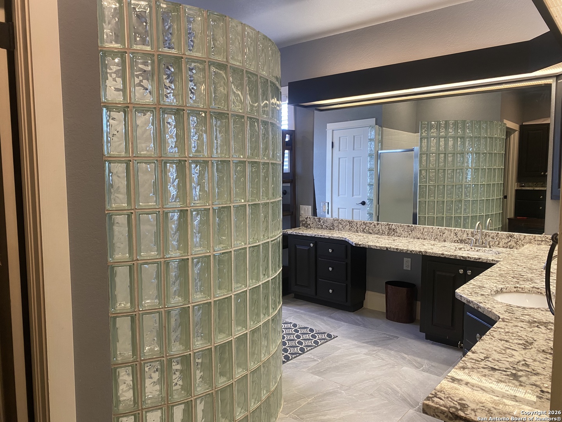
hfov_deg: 67.3
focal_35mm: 26
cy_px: 211
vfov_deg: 53.1
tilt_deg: -5.1
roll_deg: +1.1
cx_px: 281
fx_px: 422
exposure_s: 1/60
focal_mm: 4.25
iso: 160
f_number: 1.8
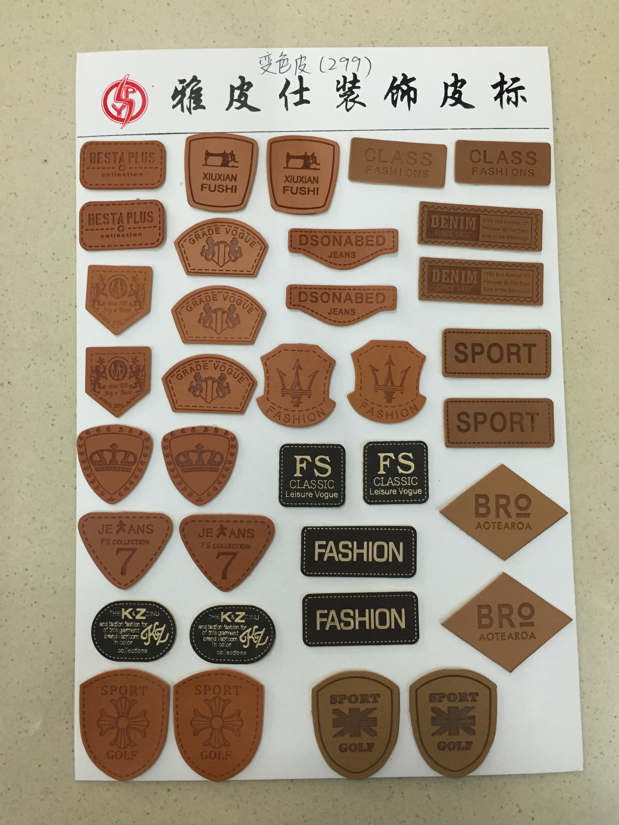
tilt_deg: -85.8
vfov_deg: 61.7
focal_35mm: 29
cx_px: 310
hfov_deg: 48.2
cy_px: 412
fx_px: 691
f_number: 2.2
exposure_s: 1/30
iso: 125
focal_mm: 4.15
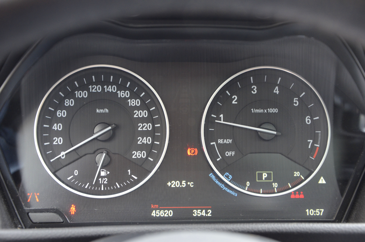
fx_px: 607
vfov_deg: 22.5
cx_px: 182
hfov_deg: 33.5
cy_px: 121
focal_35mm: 60
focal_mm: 40
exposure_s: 1/30
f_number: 4.5
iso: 1000
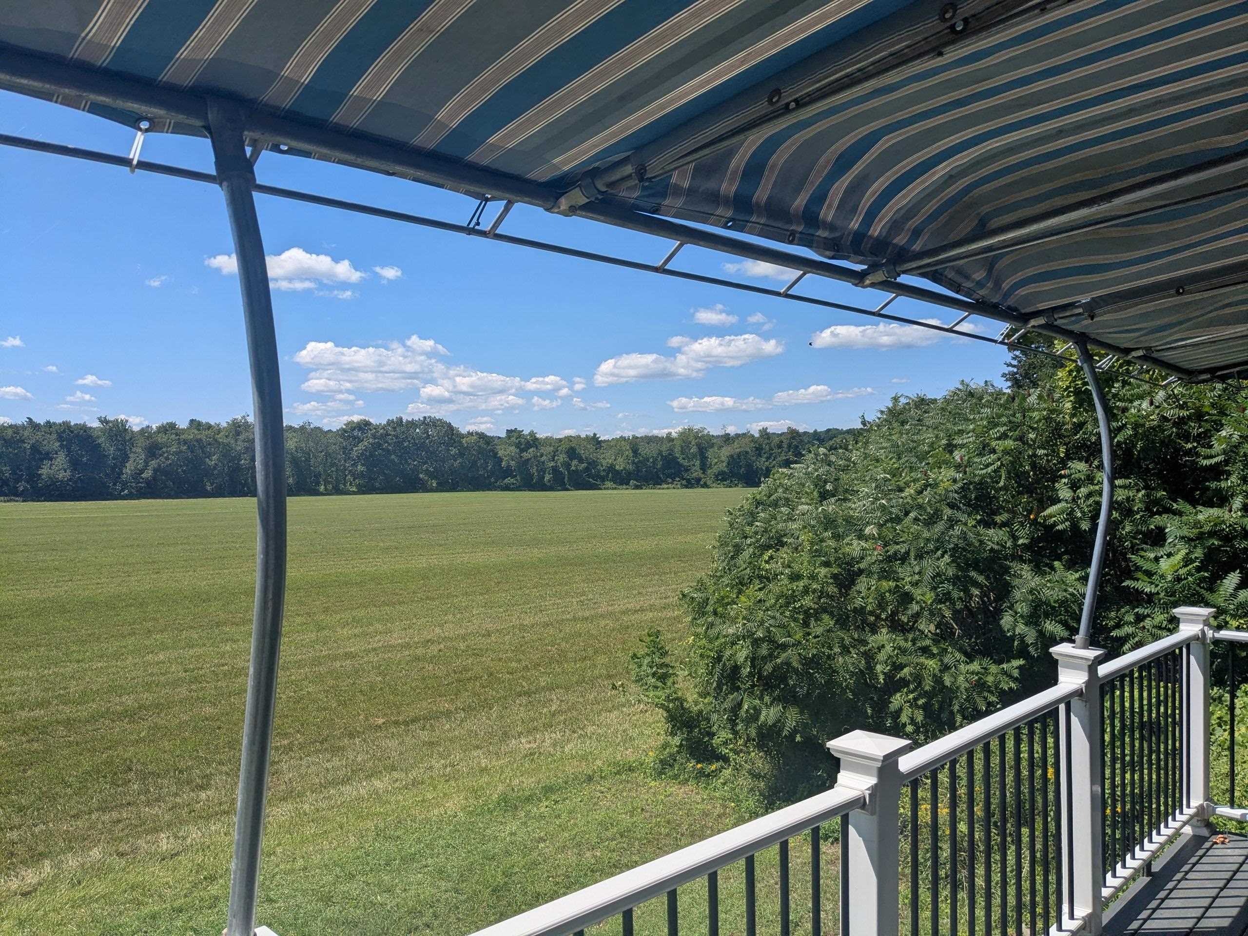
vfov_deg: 51.4
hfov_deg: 65.3
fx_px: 973
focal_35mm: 27
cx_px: 624
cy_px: 468
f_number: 1.73
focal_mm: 4.38
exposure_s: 1/4673
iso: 50
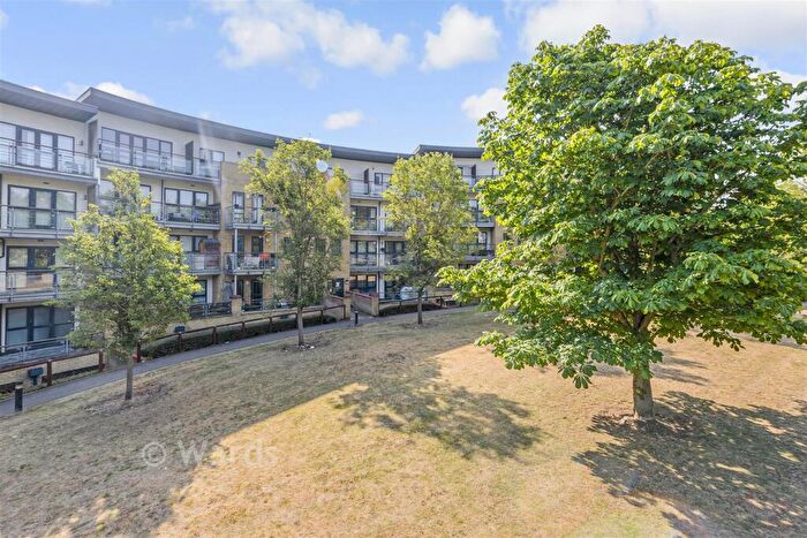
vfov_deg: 81.2
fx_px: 314
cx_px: 404
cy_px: 269
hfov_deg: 104.2
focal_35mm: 14
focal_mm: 14
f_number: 8
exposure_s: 1/320
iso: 100
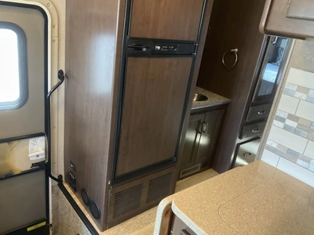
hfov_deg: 61.7
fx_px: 263
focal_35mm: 29
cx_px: 157
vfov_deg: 48.2
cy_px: 118
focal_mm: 3
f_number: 1.8
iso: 320
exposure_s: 1/49
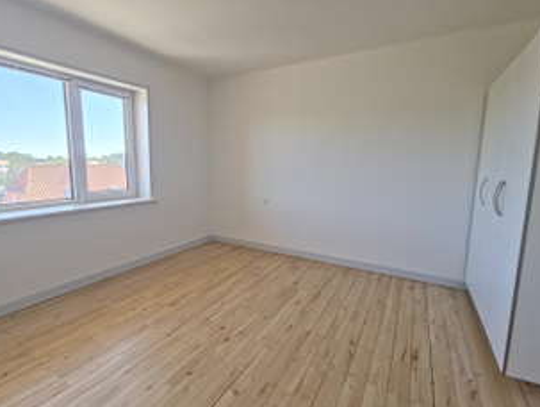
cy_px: 204
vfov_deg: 78.2
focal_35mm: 16
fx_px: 250
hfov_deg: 94.3
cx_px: 254
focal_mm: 2.2
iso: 64
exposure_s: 1/100
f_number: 2.2
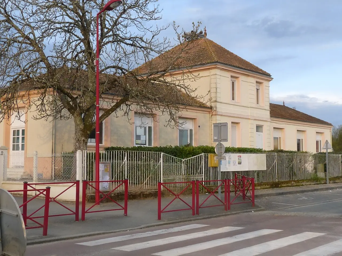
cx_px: 171
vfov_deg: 30.3
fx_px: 474
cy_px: 128
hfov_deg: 39.7
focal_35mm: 48
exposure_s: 1/125
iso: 100
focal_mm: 4.8
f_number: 4
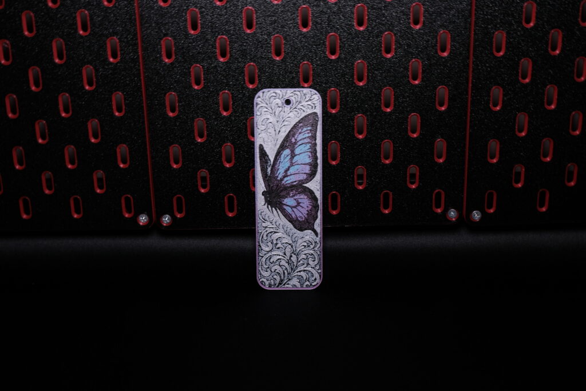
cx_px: 293
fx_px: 765
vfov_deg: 28.7
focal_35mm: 47
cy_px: 196
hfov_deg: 41.9
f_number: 4.7
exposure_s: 1/15
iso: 250
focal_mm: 31.4
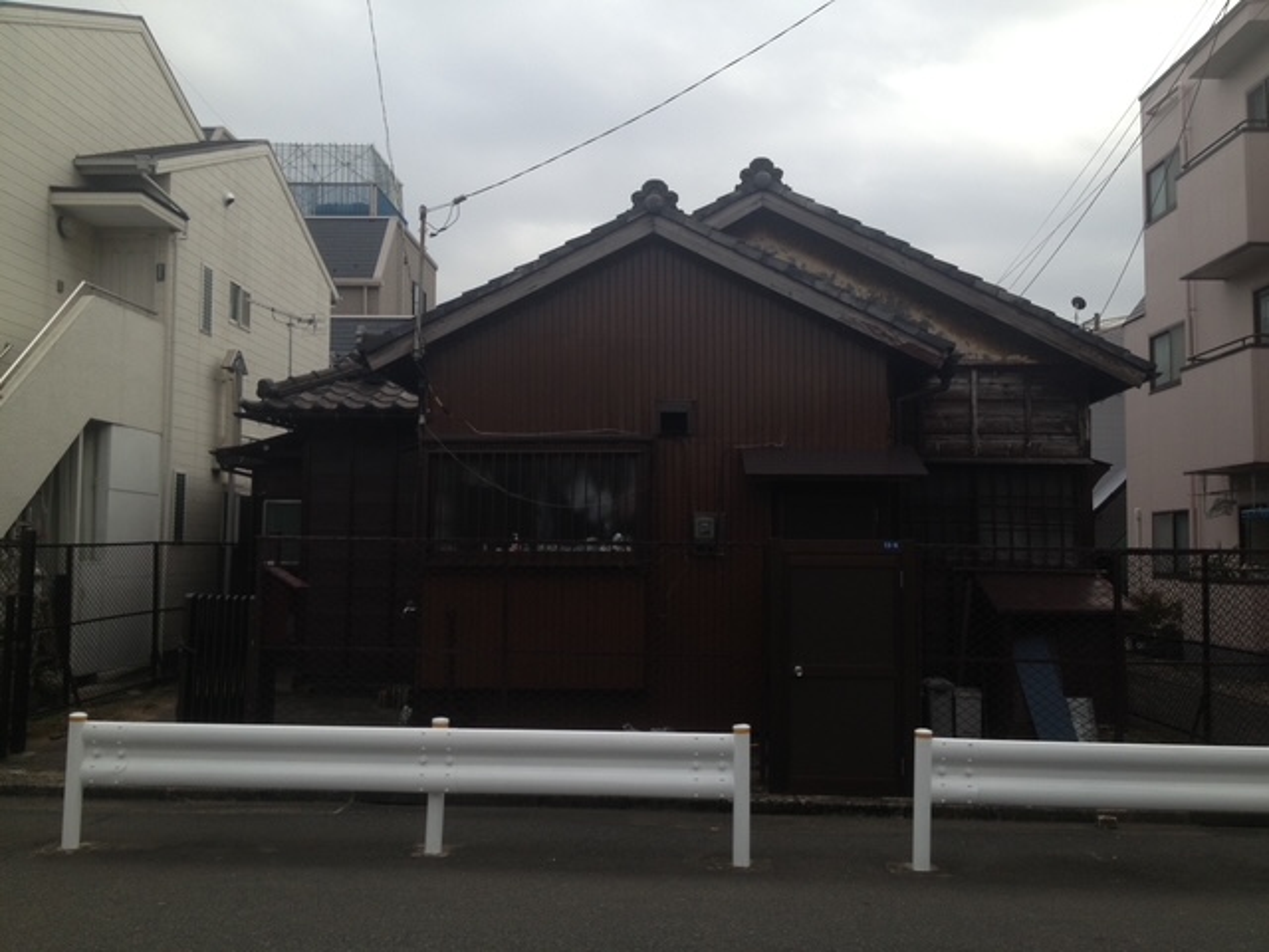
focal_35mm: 35
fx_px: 1283
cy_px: 476
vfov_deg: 40.7
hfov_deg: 52.6
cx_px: 634
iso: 50
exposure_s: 1/694
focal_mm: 4.28
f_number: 2.4
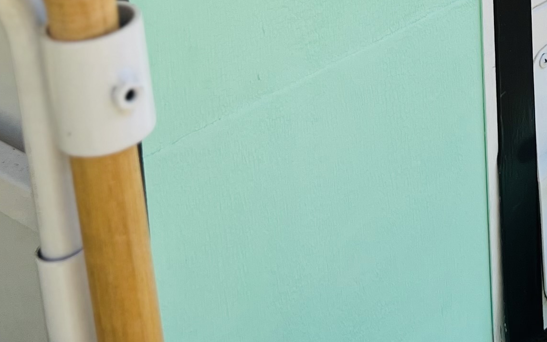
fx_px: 1446
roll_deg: +0.7
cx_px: 662
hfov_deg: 20.1
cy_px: -341
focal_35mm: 97
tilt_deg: -10.6
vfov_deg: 12.0
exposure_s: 1/1901
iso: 50
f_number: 1.5
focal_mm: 5.7
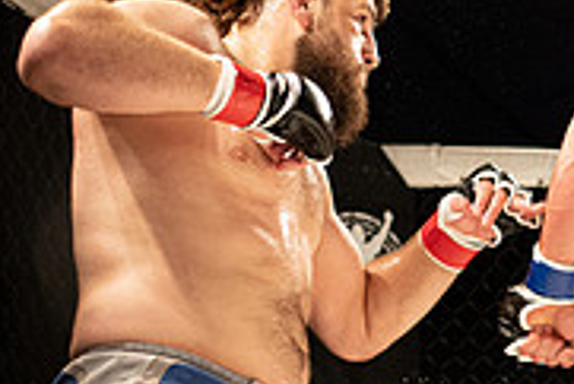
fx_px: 2457
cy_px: 230
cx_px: 634
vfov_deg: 8.9
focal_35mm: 154
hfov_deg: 13.1
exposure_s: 1/1000
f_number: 2.8
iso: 1250
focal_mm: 48
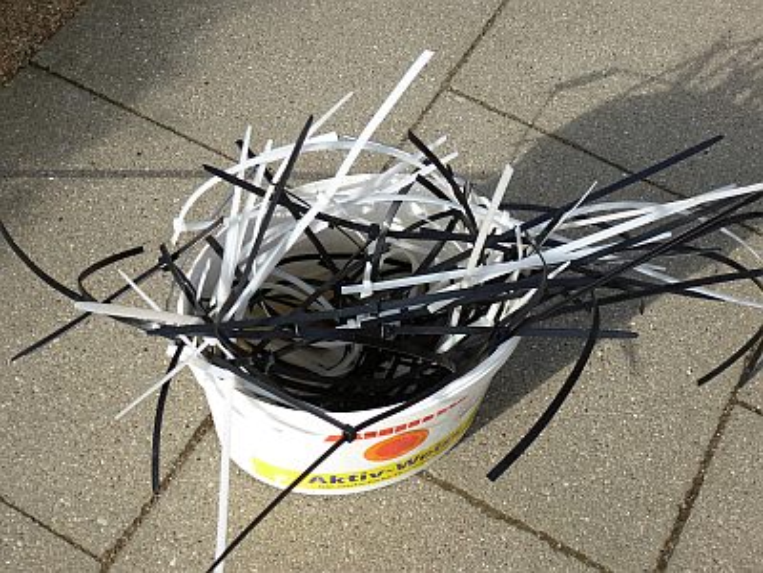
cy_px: 286
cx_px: 382
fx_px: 1080
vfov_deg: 29.7
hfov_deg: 38.9
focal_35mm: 49
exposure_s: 1/400
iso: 100
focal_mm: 8.7
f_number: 4.1
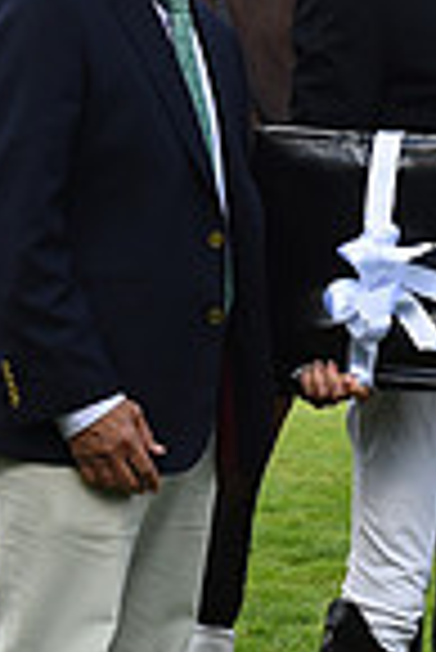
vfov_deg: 14.6
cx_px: 917
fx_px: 2537
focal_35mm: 140
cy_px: 211
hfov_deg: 9.1
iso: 800
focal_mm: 35
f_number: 5.6
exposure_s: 1/1600
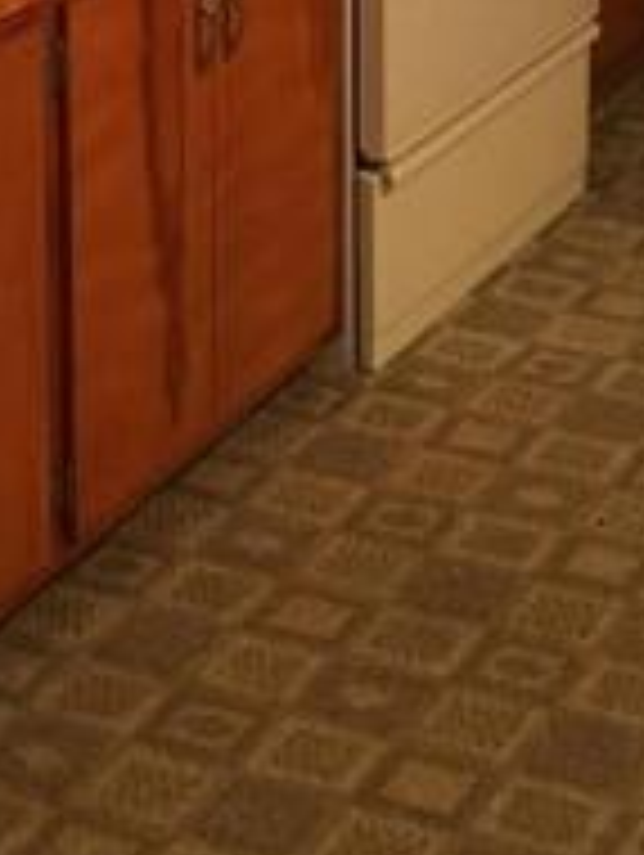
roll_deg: +1.0
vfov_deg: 15.7
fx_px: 2896
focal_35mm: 117
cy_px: -369
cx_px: 171
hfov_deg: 12.7
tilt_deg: -9.3
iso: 200
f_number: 2.2
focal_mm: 4.15
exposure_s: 1/24
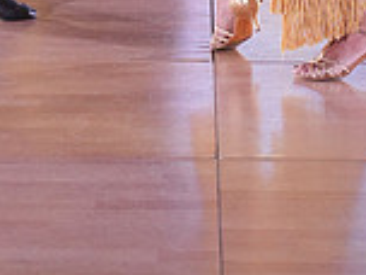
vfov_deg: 7.7
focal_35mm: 184
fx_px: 1945
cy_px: -309
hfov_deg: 10.7
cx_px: 59
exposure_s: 1/400
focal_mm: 50
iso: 2500
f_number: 4
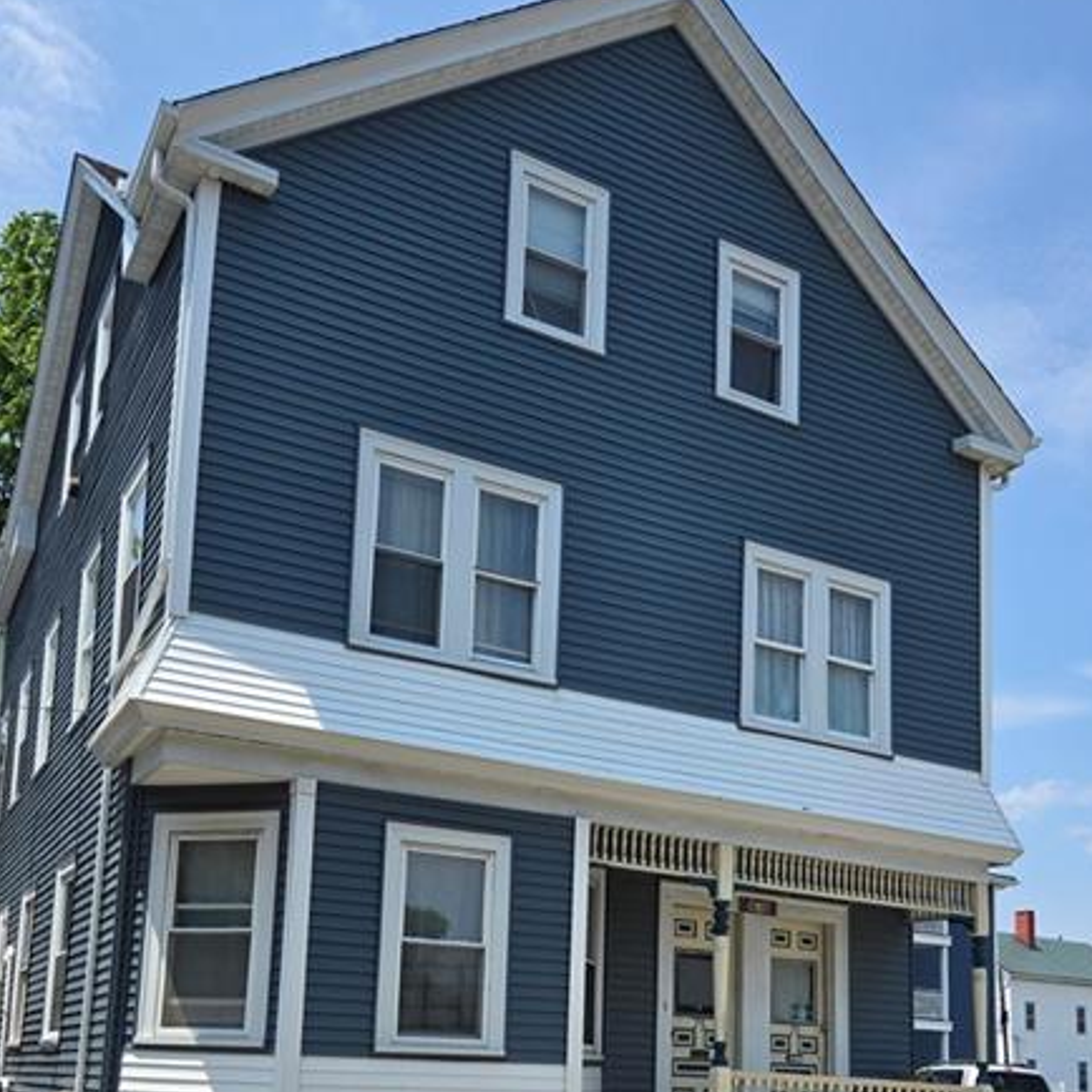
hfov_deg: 46.0
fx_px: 1285
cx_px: 561
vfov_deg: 43.6
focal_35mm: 36
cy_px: 891
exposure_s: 1/1978
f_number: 1.8
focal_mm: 5.4
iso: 25
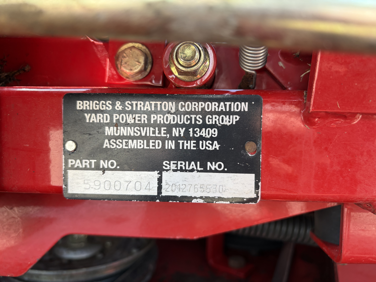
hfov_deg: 67.3
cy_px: 141
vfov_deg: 53.1
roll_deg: -0.3
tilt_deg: -1.6
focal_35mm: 26
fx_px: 282
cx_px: 188
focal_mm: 5.96
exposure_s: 1/205
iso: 50
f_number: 1.6
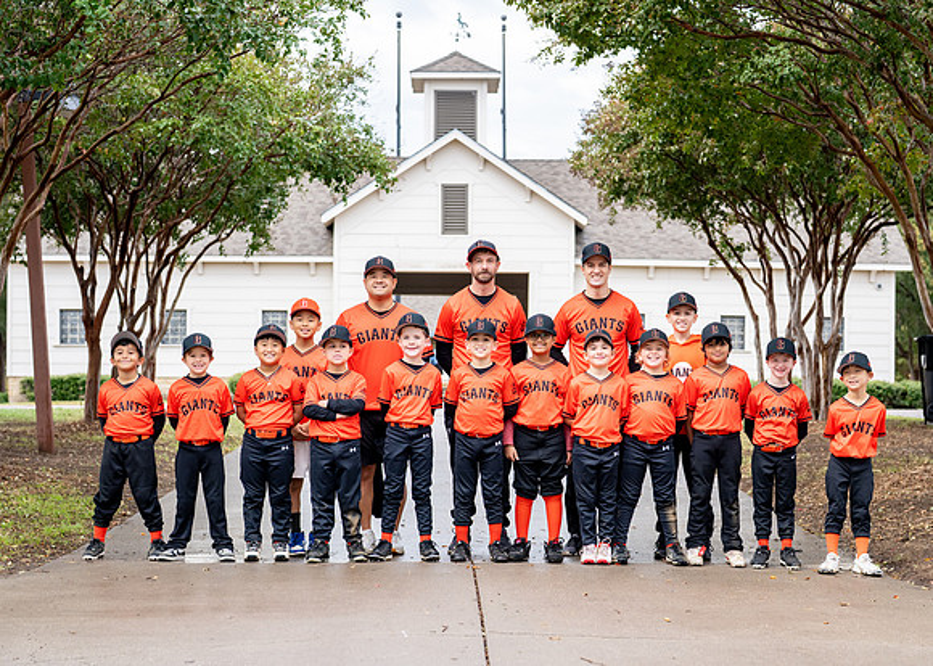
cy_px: 419
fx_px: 1805
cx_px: 498
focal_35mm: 68
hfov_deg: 29.0
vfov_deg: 20.9
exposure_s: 1/1000
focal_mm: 50
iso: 320
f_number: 2.8
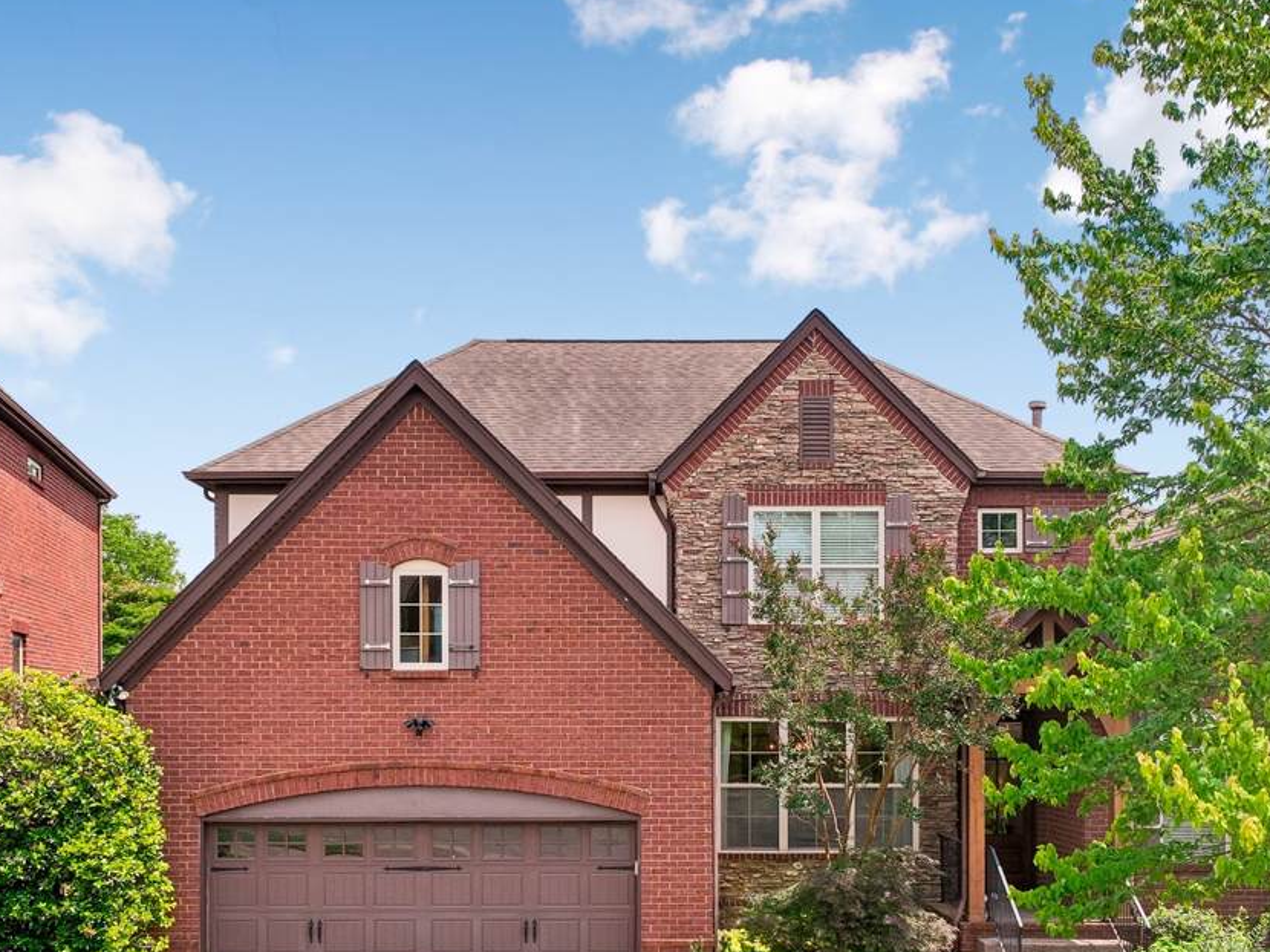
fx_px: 1357
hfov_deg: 50.1
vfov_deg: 37.8
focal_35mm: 37
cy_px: 696
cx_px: 617
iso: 220
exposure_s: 1/640
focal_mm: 12.3
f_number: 2.8
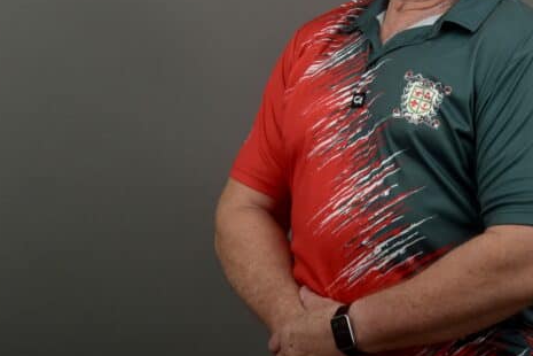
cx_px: 386
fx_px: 2100
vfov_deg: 9.6
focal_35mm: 142
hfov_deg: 14.4
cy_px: 69
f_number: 8
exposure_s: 1/125
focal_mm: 55
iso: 200
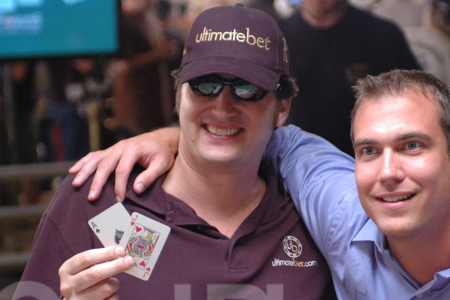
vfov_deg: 10.9
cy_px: 196
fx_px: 1575
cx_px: 282
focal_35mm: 126
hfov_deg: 16.2
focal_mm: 62
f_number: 2.8
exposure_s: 1/80
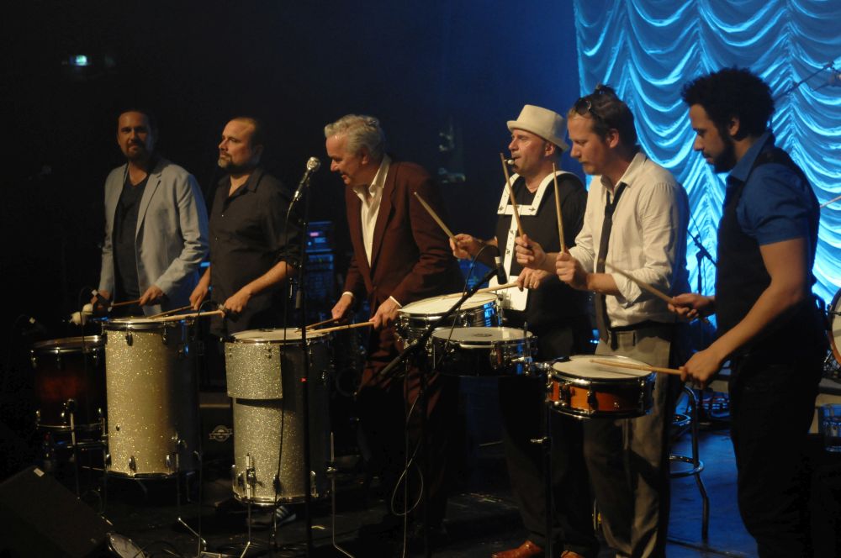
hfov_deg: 28.1
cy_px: 279
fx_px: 1680
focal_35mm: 72
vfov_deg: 18.9
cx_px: 420
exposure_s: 1/250
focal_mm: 48
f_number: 2.8
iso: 2000
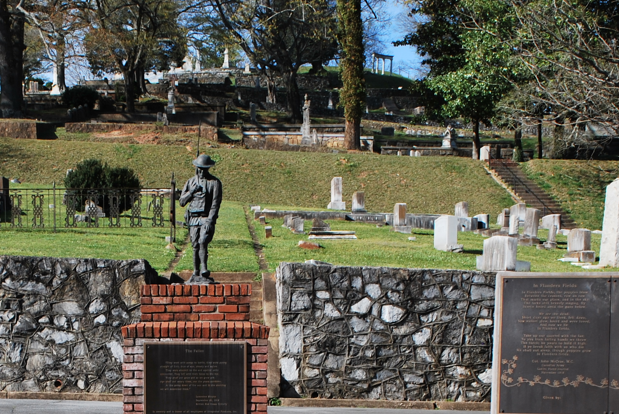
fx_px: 1205
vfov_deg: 18.6
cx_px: 179
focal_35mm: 70
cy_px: 477
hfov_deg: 28.5
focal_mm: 20
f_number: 8
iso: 100
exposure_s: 1/250
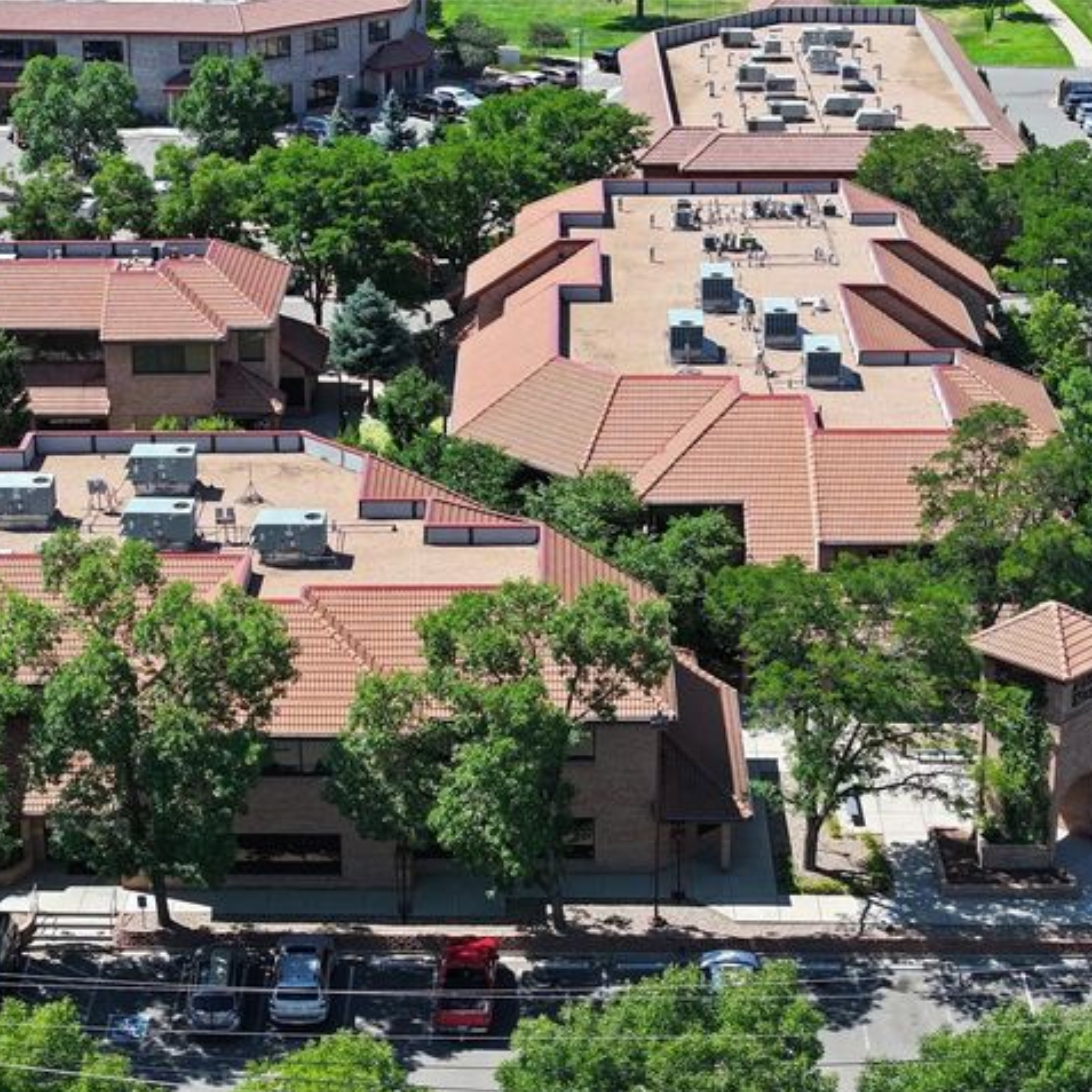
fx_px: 2962
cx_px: 520
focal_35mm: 83
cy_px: 547
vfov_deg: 20.9
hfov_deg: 20.9
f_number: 2.8
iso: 100
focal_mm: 19.35
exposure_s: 1/640
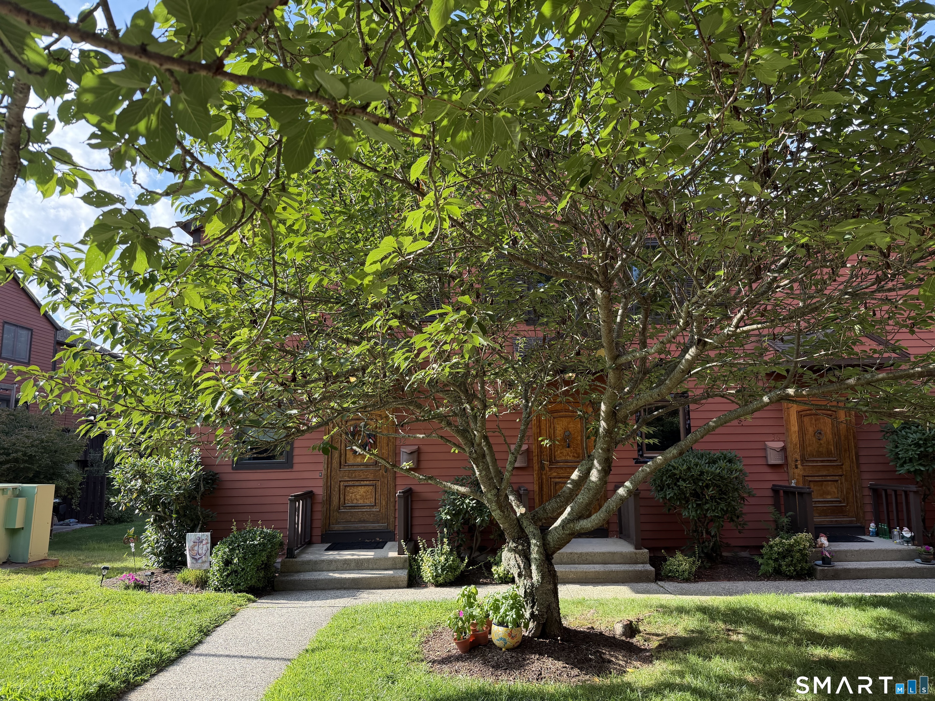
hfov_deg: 71.6
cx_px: 468
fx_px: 648
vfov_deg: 56.8
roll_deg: +0.6
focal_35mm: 24
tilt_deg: +8.3
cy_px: 350
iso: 100
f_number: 1.78
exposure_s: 1/979
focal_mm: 6.76
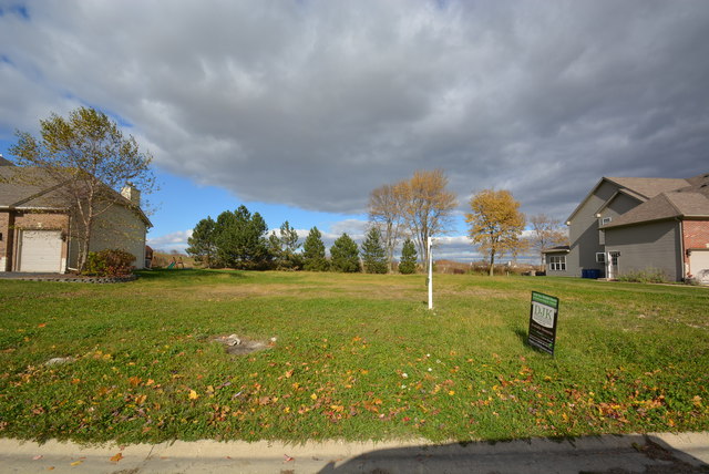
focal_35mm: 15
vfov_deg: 77.4
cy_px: 237
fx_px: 296
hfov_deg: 100.3
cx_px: 354
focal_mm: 10
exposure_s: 1/320
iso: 100
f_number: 9
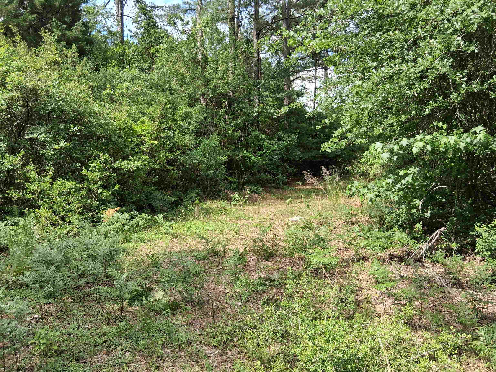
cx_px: 248
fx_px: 373
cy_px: 186
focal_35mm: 26
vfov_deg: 53.1
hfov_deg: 67.3
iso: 25
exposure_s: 1/149
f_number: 1.8
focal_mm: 3.98
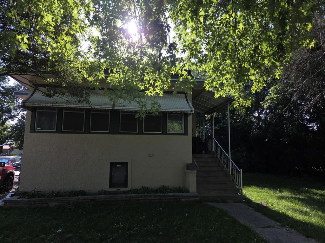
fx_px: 216
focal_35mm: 23
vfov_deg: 58.9
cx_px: 162
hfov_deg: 73.9
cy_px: 122
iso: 25
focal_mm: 5.4
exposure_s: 1/705
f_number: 1.8
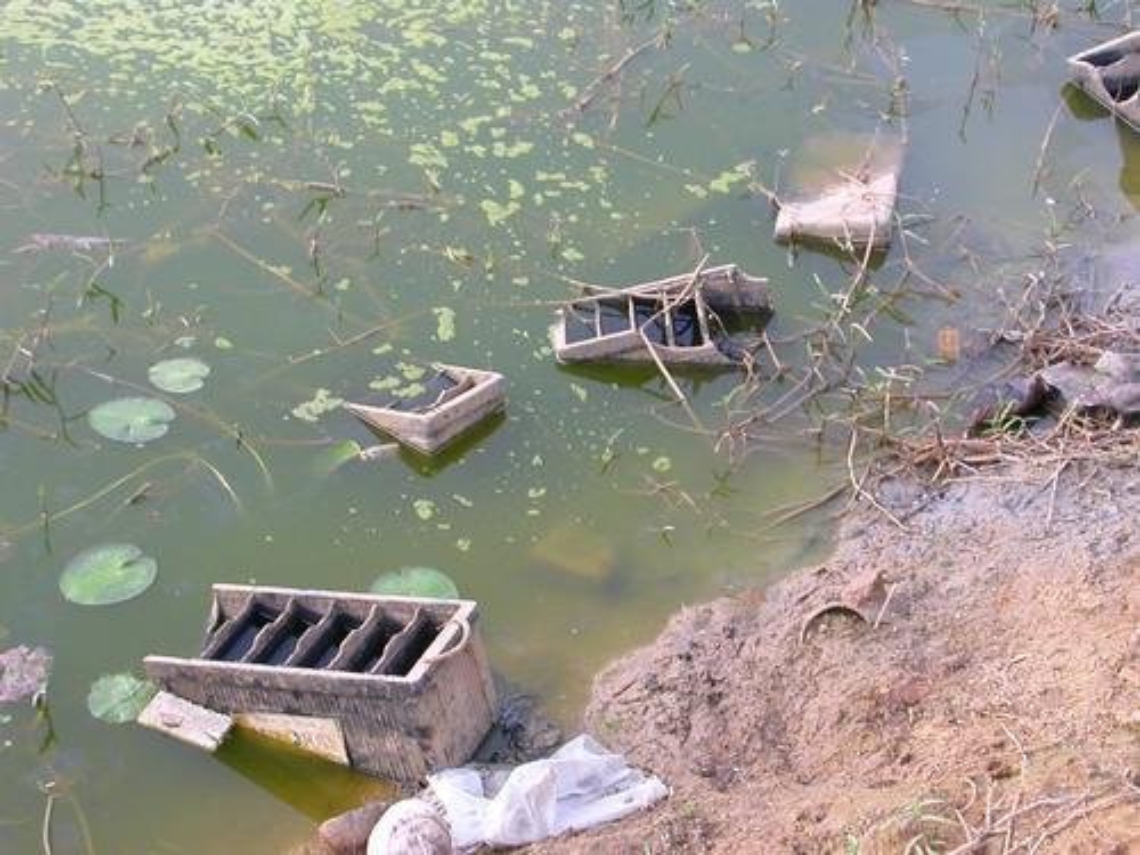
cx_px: 570
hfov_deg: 26.7
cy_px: 428
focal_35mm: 73
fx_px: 2404
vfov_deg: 20.2
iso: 100
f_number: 3.8
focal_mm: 11.1
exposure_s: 1/102
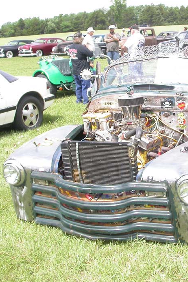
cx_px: 134
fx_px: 455
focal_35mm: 58
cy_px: 130
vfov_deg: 34.5
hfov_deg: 23.2
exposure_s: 1/1000
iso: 100
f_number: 2.6
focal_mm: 7.85
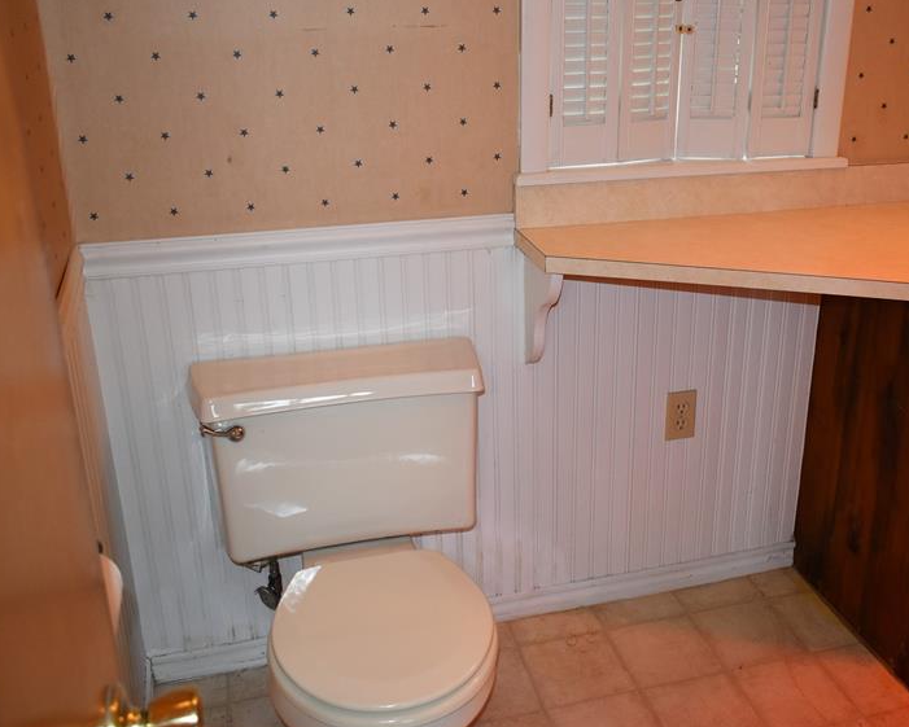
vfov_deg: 40.1
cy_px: 330
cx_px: 545
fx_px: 996
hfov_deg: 48.8
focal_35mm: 37
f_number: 3.5
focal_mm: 18
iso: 1000
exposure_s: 1/125
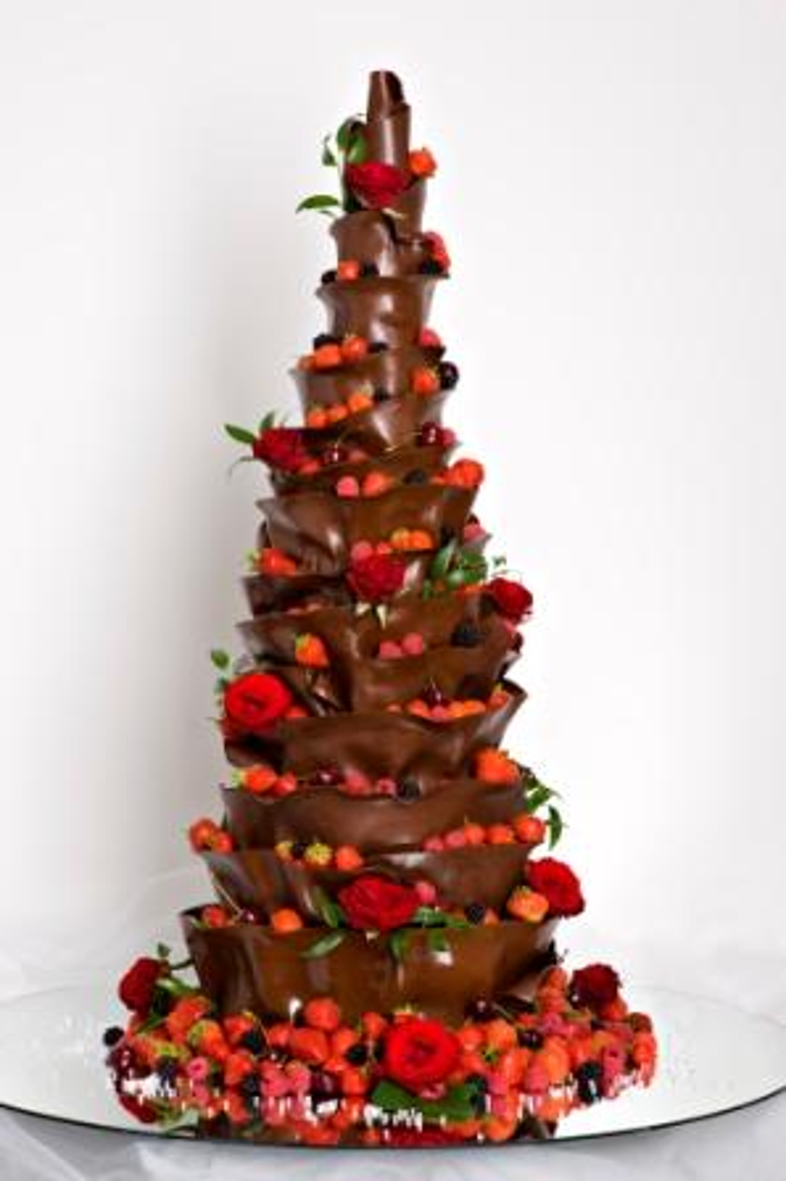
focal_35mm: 85
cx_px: 393
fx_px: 2788
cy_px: 590
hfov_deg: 16.0
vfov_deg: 23.9
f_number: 6.3
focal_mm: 85
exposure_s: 1/80
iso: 100
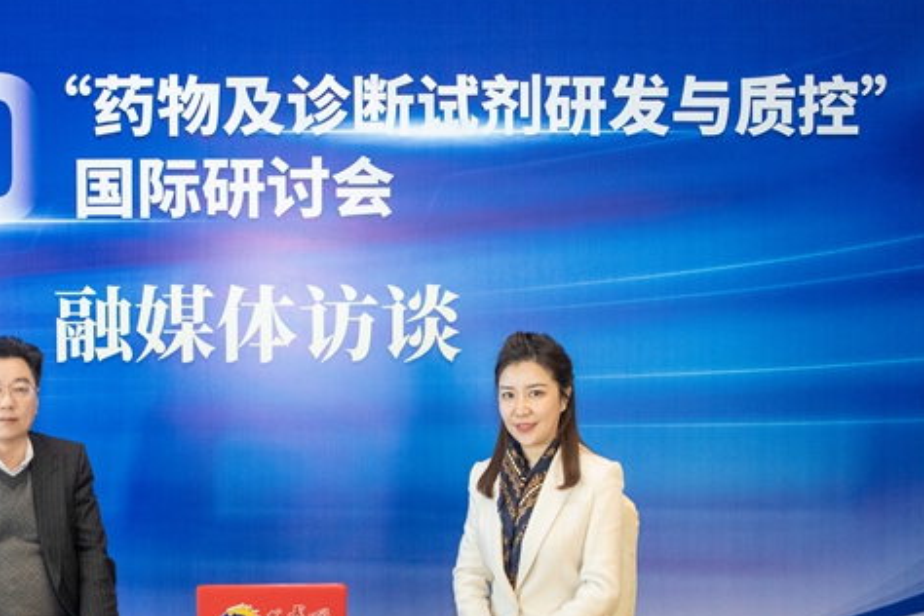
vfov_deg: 31.0
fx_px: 1104
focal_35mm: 43
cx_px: 283
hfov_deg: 44.5
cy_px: 399
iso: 8000
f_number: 5
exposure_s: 1/125
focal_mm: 30
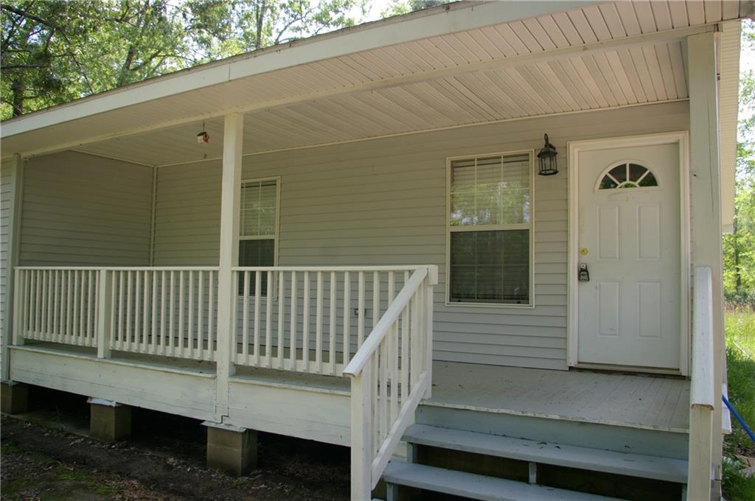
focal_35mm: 27
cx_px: 378
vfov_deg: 47.8
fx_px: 566
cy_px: 250
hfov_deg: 67.4
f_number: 4.5
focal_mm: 18
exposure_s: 1/250
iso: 200
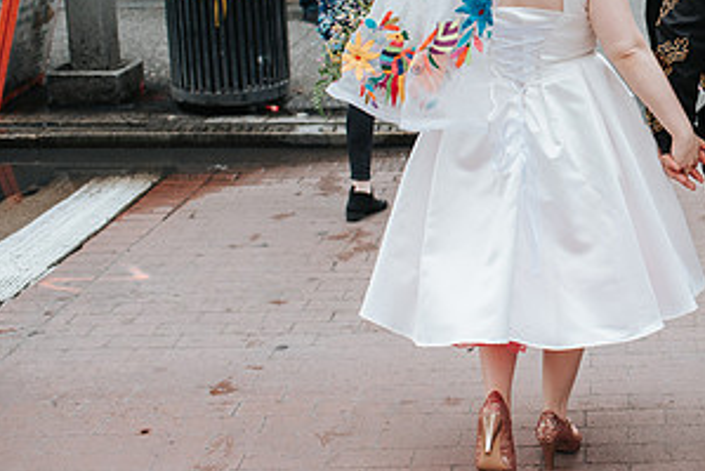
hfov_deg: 28.3
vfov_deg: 19.8
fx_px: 1333
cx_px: 663
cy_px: 81
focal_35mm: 68
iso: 500
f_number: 3.5
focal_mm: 35
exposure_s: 1/1250
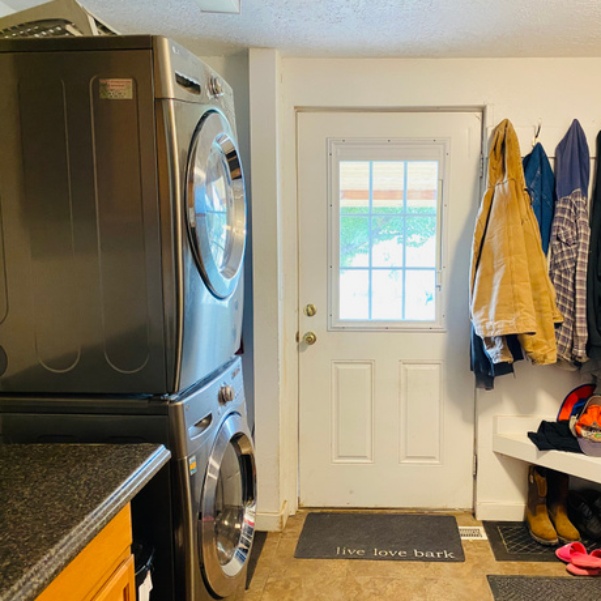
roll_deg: -0.8
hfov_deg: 50.8
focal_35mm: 32
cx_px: 357
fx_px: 629
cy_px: 306
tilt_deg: -6.0
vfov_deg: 51.1
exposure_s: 1/60
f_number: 1.8
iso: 400
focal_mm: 4.25
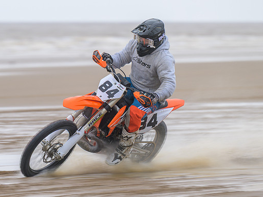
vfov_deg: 3.8
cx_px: 111
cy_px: 107
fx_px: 2993
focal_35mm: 394
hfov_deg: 5.0
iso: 64
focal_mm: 200
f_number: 4
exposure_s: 1/250
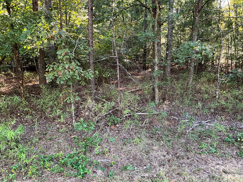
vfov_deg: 46.8
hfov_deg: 60.0
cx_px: 122
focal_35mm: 30
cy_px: 94
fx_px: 211
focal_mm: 3
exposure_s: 1/80
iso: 64
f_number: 1.8
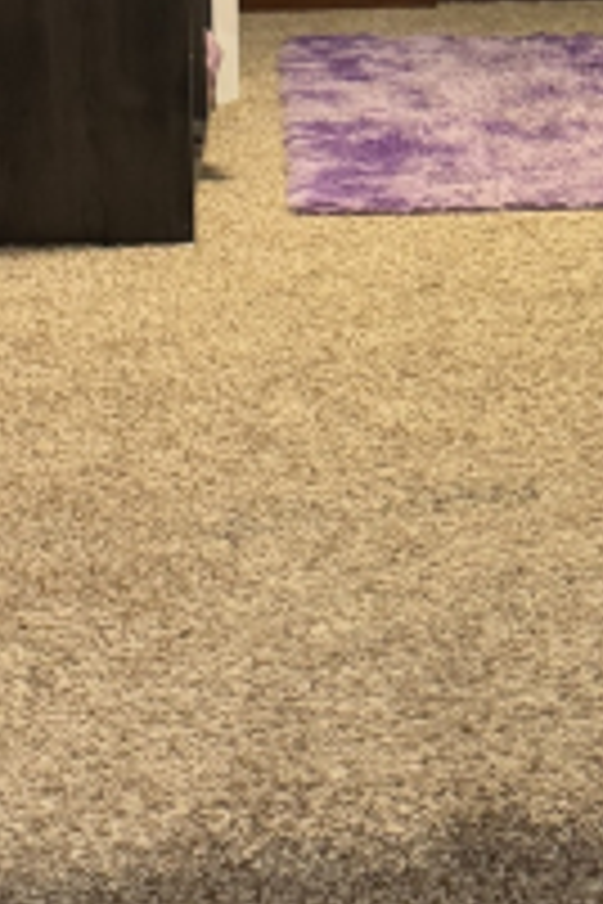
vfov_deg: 24.0
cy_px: 155
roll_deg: +1.5
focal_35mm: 83
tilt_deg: -11.5
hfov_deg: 16.2
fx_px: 2085
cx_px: 585
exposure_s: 1/40
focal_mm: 6.76
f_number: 1.78
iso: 800
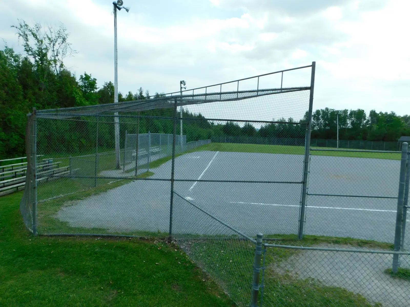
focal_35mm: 23
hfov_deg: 73.9
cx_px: 205
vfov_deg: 58.9
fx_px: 272
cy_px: 154
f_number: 3
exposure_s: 1/1250
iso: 125
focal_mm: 4
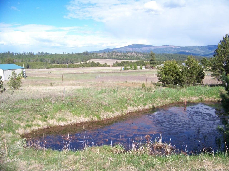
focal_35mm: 36
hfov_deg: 51.4
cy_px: 86
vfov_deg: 39.7
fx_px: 238
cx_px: 114
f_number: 2.8
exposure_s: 1/640
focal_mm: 5.85
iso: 64
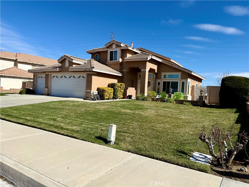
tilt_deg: -0.9
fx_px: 173
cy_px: 94
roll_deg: -2.7
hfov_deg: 71.6
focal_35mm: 24
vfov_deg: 56.8
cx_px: 124
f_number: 1.78
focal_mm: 6.76
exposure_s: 1/6173
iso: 80
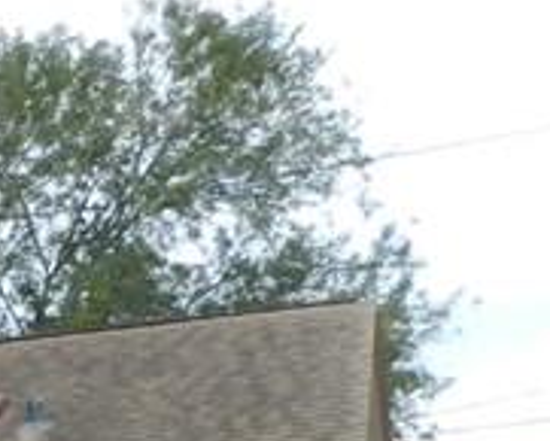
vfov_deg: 11.7
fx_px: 2068
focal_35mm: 127
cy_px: 620
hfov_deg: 11.7
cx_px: -851
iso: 160
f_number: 5.6
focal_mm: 4
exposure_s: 1/60
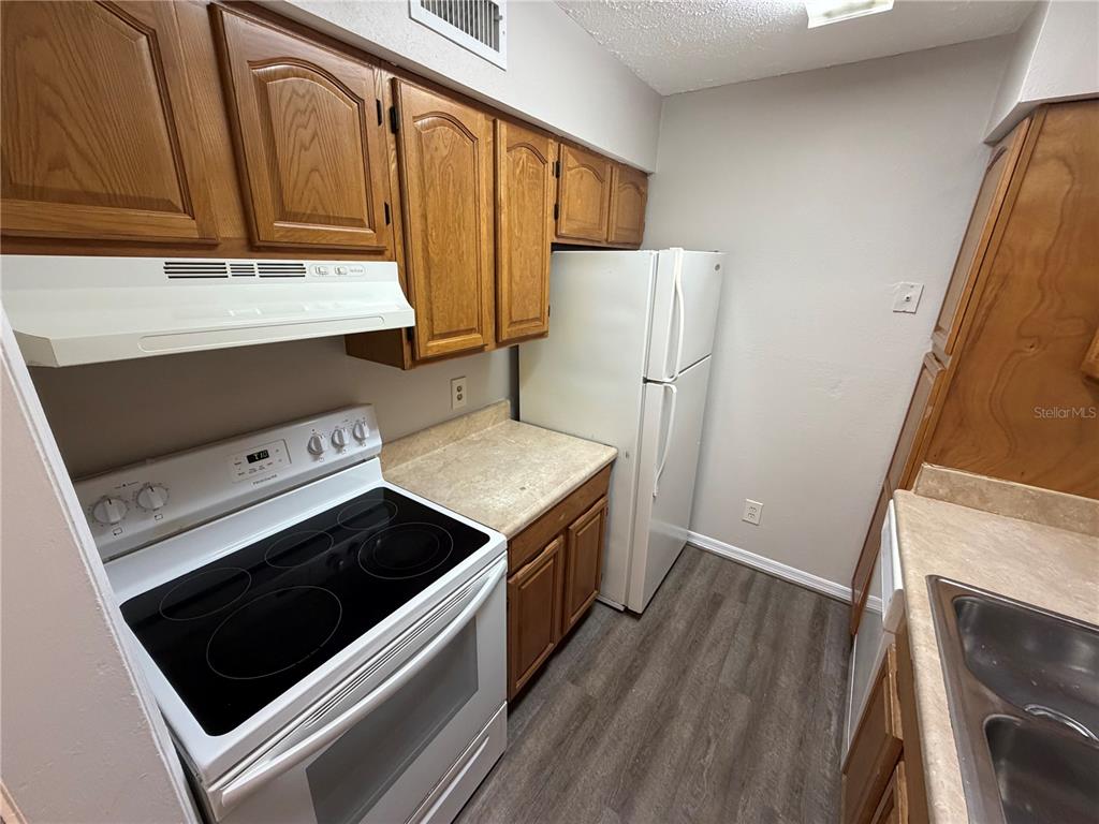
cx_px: 550
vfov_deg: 85.7
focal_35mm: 14
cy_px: 412
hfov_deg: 102.1
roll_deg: -1.9
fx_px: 444
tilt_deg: -19.6
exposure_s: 1/120
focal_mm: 2.22
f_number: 2.2
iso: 320
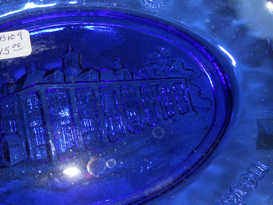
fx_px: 505
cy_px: 90
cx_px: 39
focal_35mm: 64
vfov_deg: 22.9
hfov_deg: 29.3
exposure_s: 1/25
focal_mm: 5.8
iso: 80
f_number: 8.8
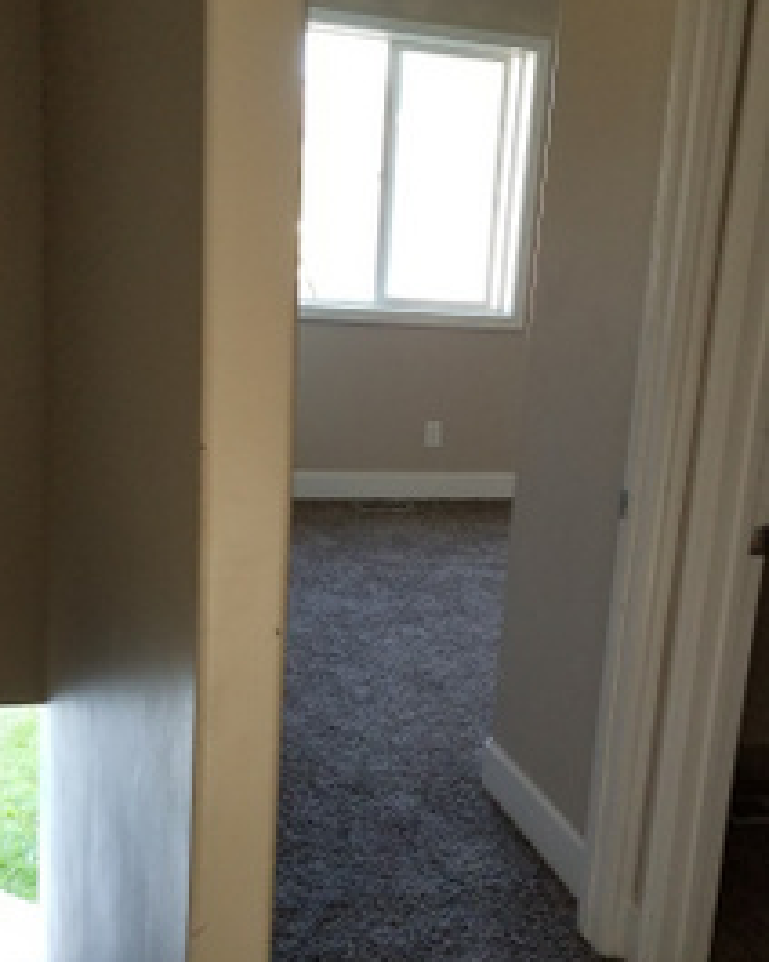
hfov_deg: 32.7
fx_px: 1309
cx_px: 435
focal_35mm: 46
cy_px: 545
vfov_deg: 40.3
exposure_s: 1/120
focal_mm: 4.25
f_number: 1.7
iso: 250
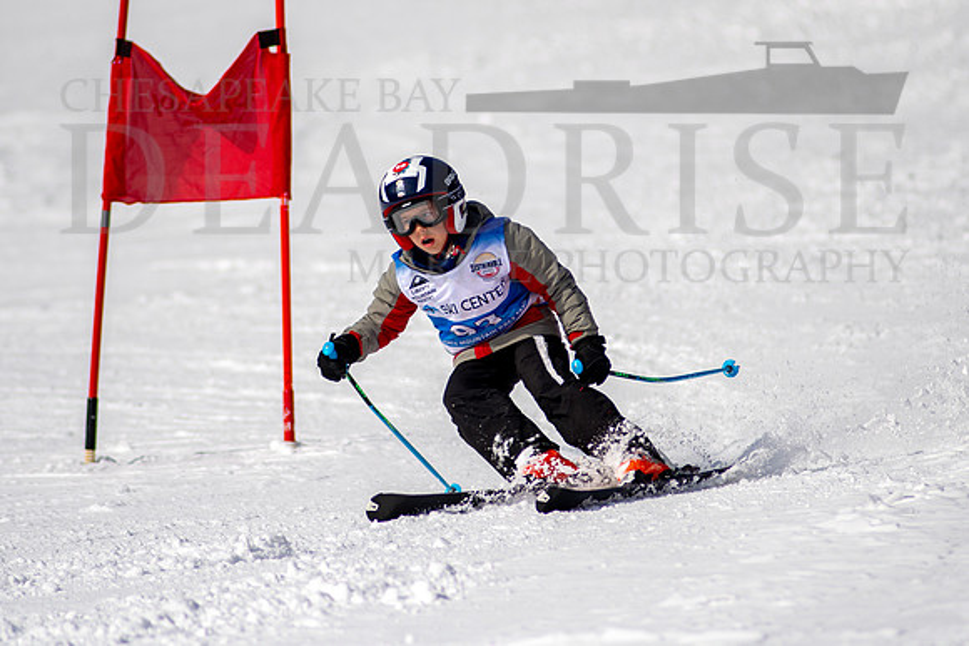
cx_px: 494
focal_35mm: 584
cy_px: 272
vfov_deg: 2.4
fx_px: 15723
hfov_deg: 3.5
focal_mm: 300
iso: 100
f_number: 2.8
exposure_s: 1/6400
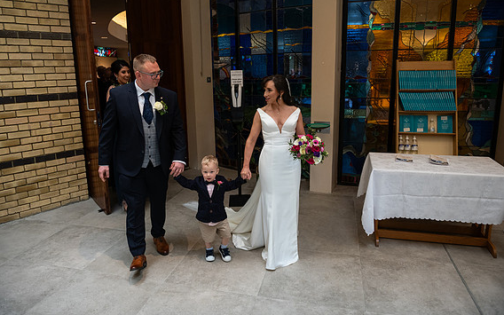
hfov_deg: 72.5
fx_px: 343
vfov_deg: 49.2
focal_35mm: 25
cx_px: 248
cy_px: 146
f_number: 3.5
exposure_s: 1/160
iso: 800
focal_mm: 24
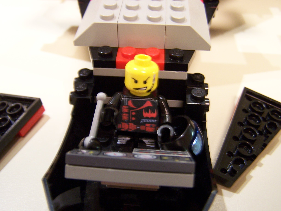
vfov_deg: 37.7
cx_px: 140
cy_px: 106
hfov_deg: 49.0
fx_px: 308
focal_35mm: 38
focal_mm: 6.3
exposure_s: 1/8
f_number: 2.8
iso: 140
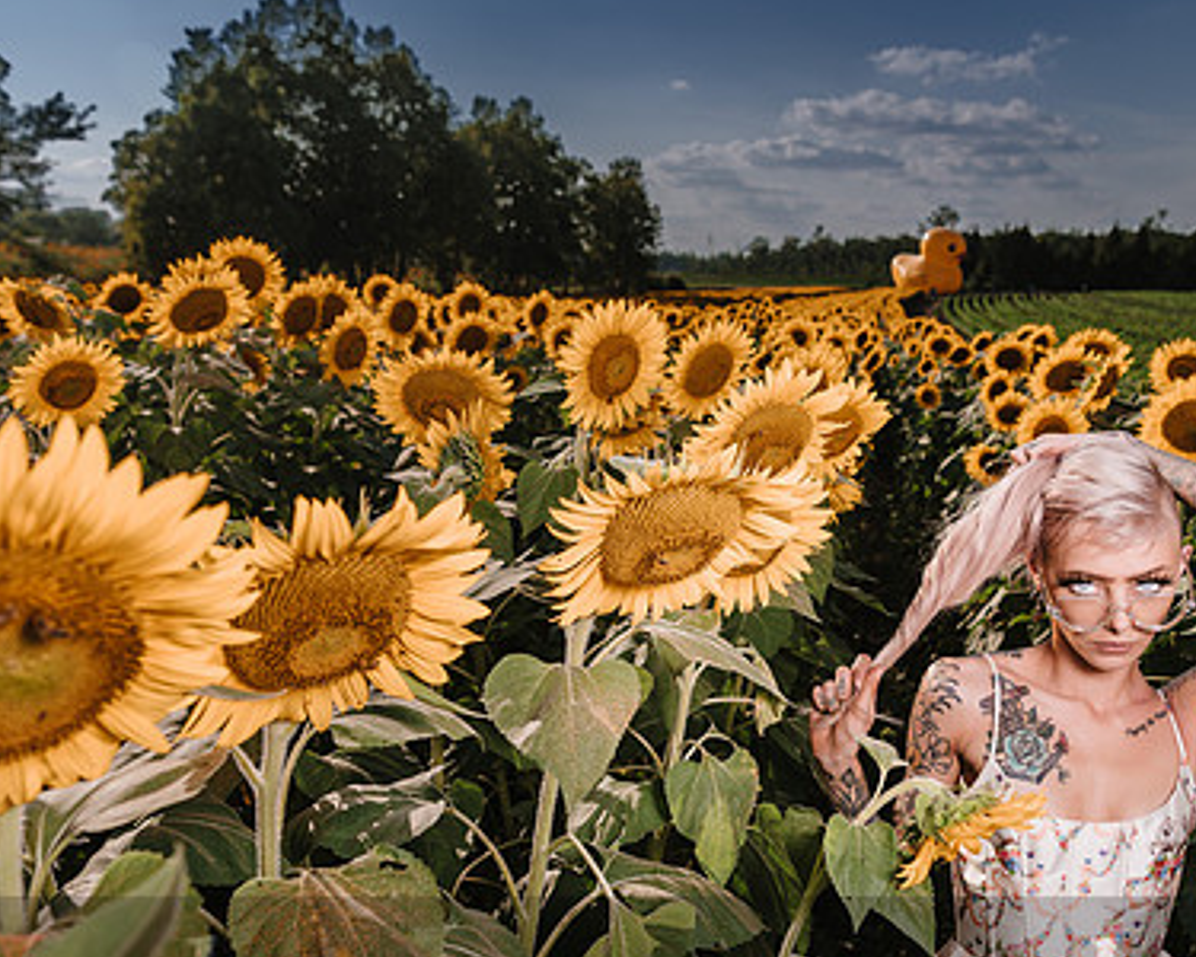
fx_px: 1239
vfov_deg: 42.0
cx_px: 616
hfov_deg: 51.5
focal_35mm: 35
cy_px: 572
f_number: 5
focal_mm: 24
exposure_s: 1/250
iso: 64
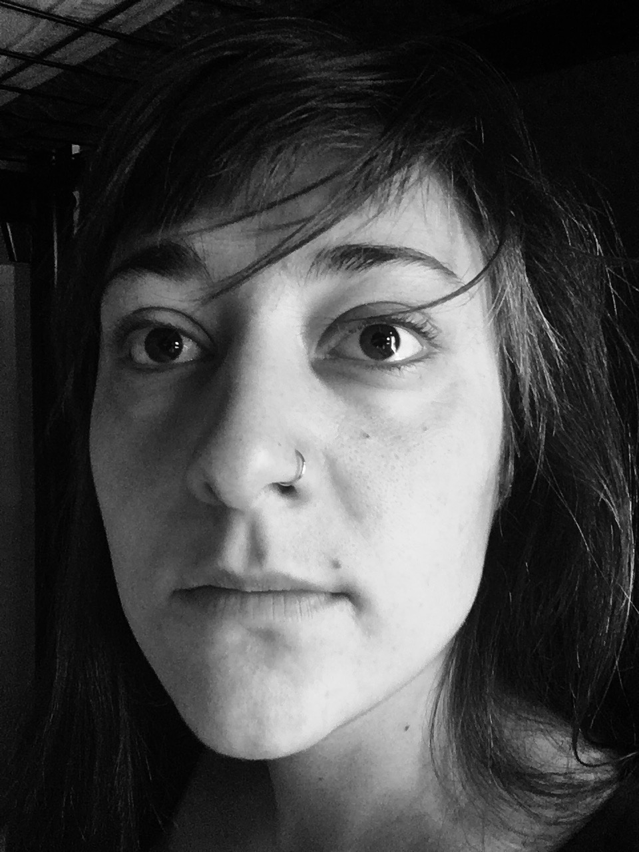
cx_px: 320
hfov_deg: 45.4
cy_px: 426
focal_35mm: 31
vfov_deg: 58.4
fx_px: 763
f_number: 2.4
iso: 250
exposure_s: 1/33
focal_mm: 2.15
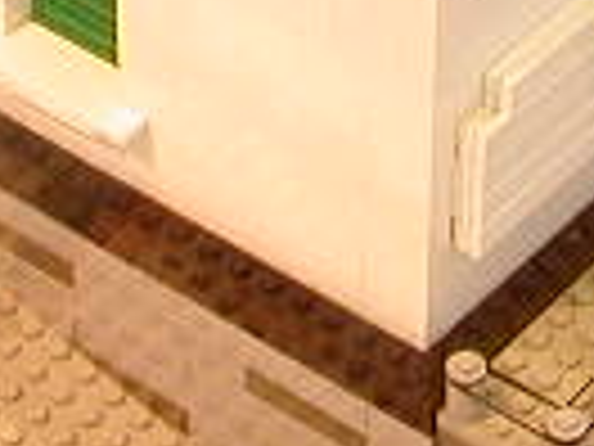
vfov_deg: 7.0
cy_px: -324
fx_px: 3569
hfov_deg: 9.5
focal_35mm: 208
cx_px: 306
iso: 100
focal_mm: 6.6
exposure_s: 1/17.8
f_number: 2.9
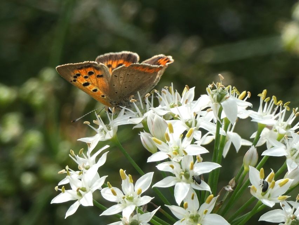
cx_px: 150
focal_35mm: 274
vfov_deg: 5.4
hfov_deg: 7.2
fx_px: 2367
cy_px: 112
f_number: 5.5
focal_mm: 49.1
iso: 80
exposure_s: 1/80
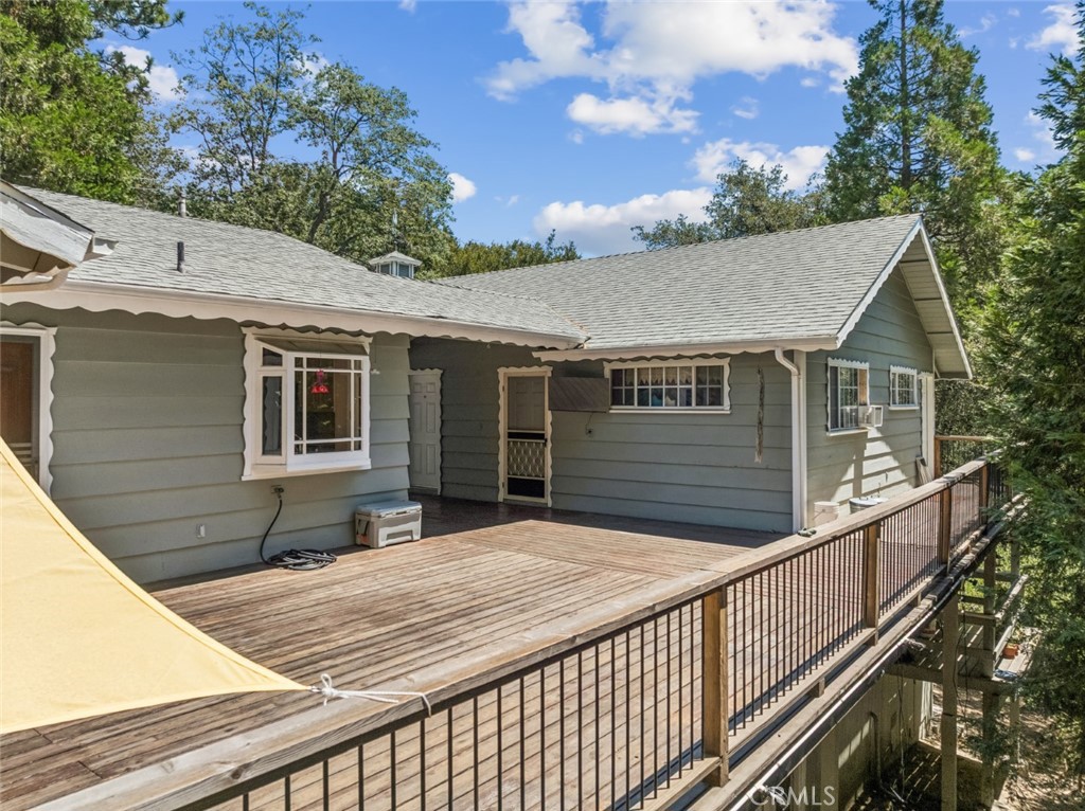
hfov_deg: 71.6
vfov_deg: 56.7
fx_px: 752
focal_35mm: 24
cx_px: 542
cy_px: 406
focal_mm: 12.3
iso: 130
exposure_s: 1/80
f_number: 2.8
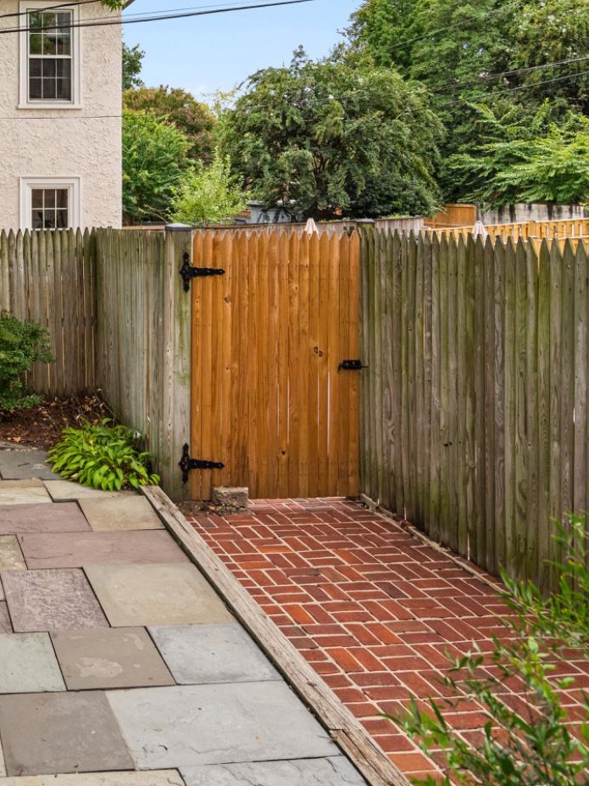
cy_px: 209
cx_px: -33
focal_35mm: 34
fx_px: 772
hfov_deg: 36.4
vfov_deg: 51.9
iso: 1600
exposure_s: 1/320
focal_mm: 16
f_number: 4
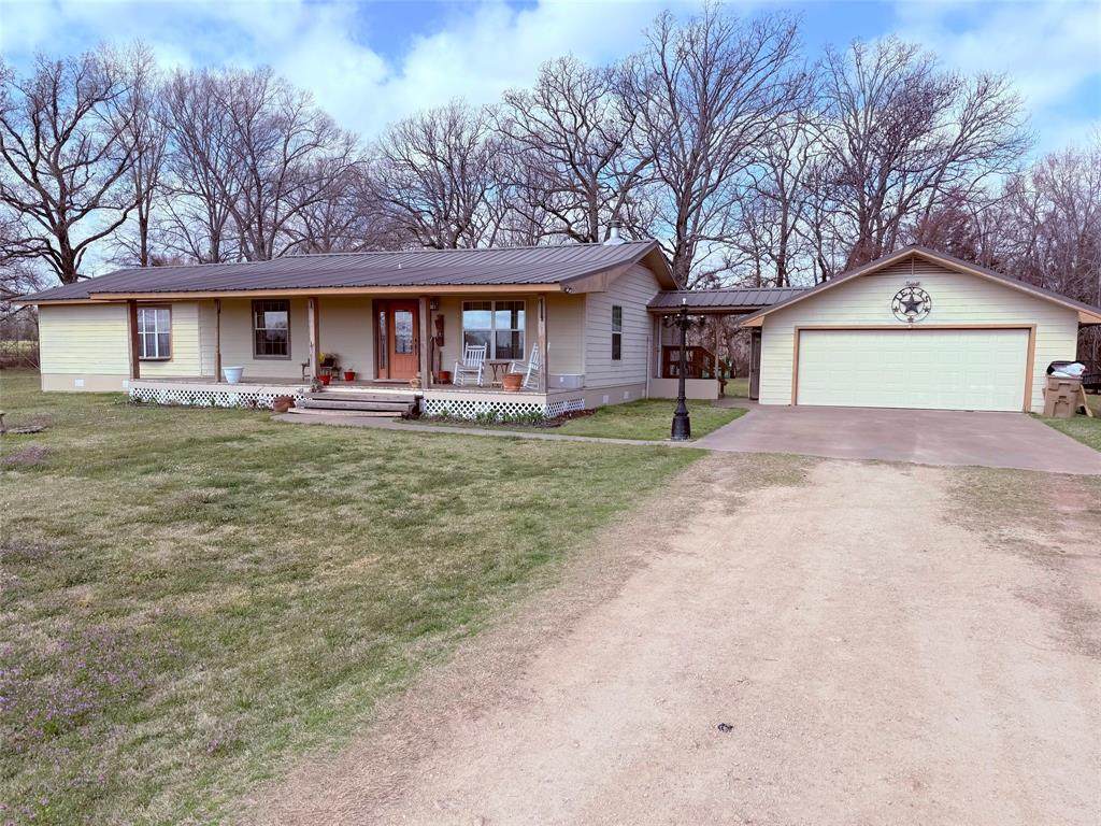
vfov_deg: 56.8
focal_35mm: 24
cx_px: 550
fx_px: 763
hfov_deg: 71.6
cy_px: 413
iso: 80
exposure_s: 1/4167
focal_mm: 6.76
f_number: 1.78
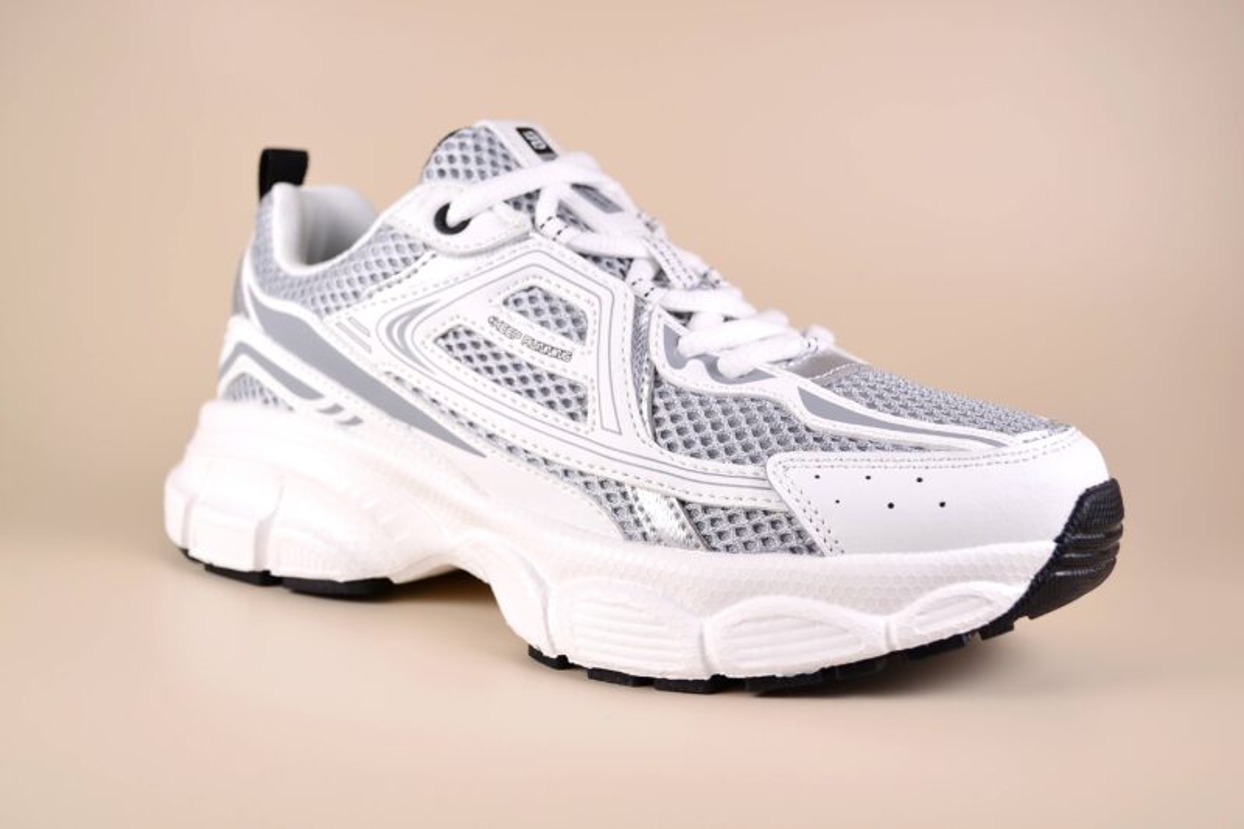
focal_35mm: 48
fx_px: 1658
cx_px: 622
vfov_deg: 28.1
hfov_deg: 41.1
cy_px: 414
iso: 100
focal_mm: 32
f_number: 4.8
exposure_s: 1/80
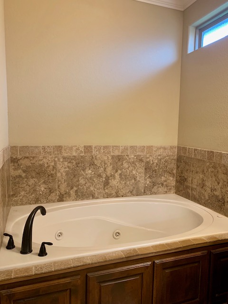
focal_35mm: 26
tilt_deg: -5.0
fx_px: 228
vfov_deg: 67.3
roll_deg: -1.0
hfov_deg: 53.1
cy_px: 152
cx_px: 114
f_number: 1.8
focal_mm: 4.25
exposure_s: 1/60
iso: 250
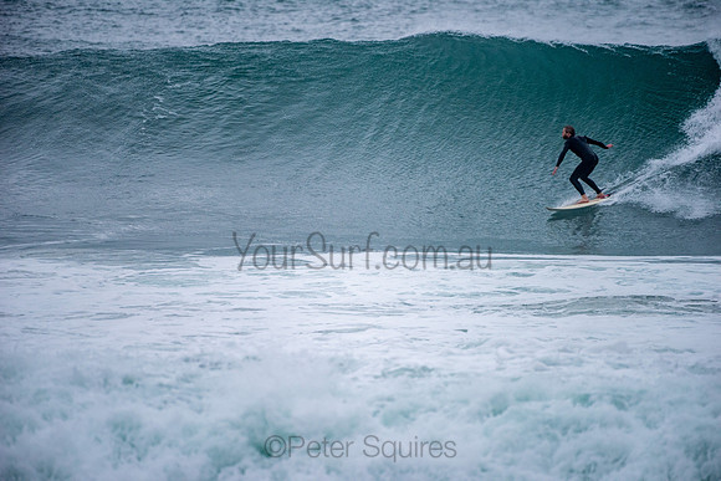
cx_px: 360
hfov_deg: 4.1
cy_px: 240
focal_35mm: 500
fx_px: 10016
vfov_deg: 2.8
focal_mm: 500
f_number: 5.6
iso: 450
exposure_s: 1/1250
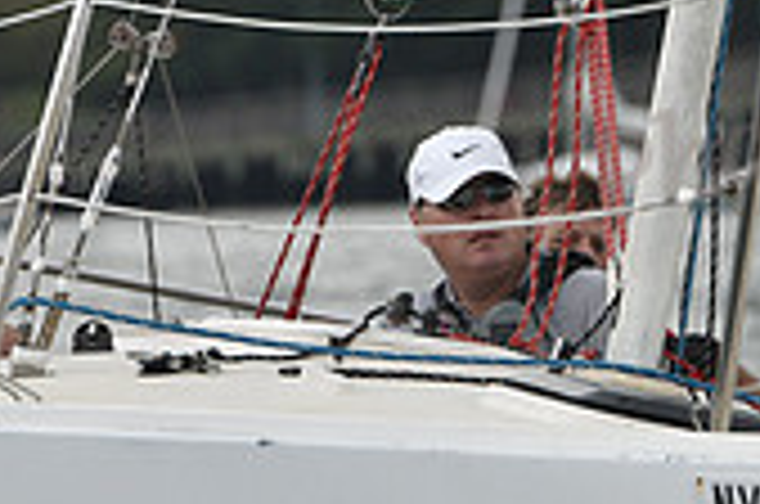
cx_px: 360
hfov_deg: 3.1
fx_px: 14139
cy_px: 403
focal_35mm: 671
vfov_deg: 2.0
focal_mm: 195
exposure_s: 1/1250
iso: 320
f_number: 5
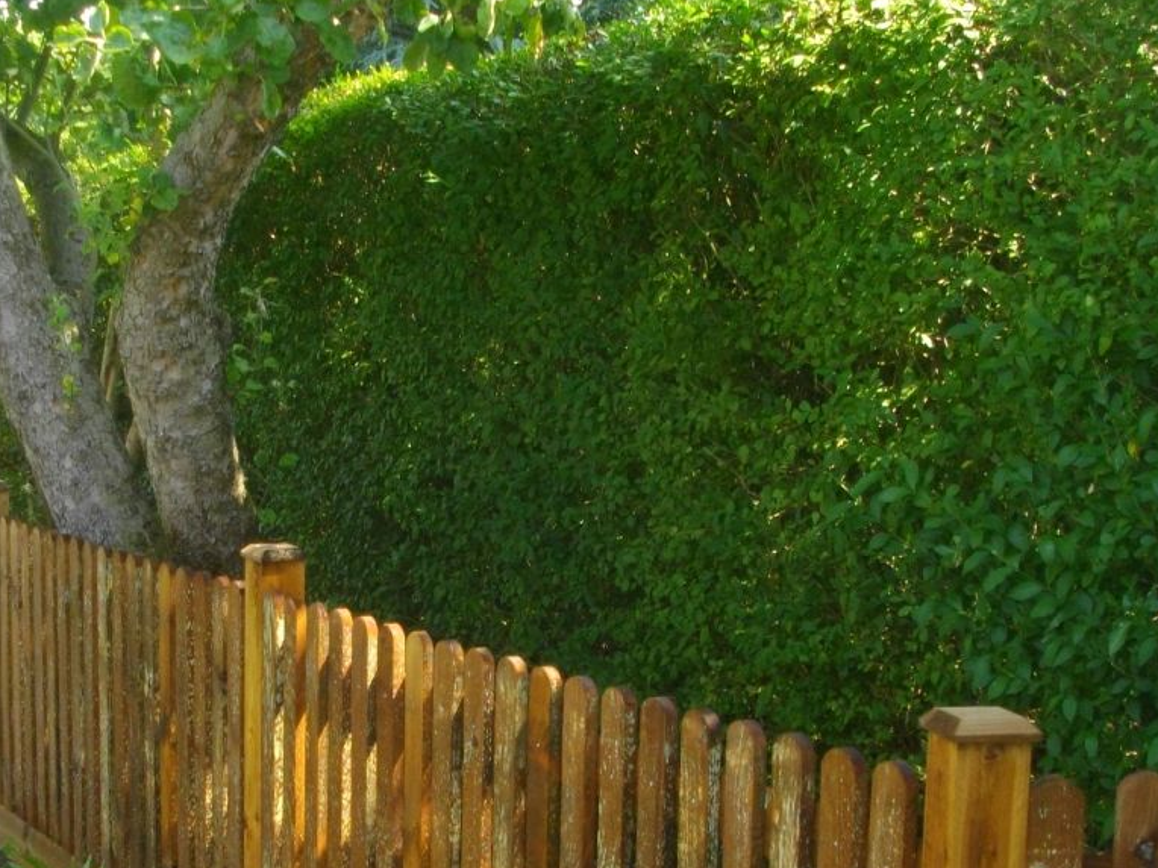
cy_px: 677
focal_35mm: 67
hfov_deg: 28.9
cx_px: 446
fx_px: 2241
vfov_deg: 21.7
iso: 108
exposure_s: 1/125
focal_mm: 5.7
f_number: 2.9
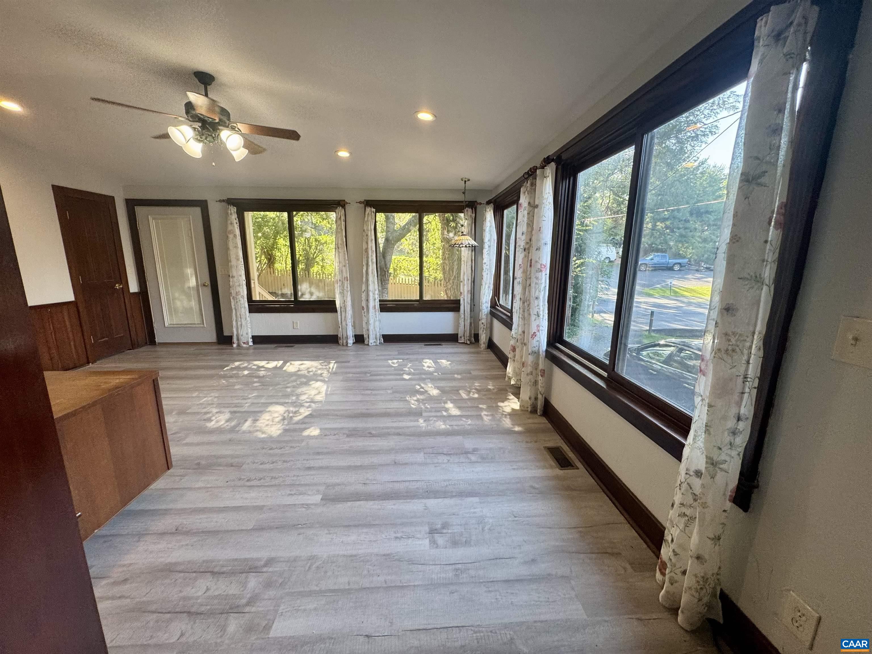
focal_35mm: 14
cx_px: 436
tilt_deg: -11.4
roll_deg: +0.5
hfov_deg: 102.1
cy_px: 327
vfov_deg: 85.7
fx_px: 353
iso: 160
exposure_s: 1/120
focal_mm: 2.22
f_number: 2.2
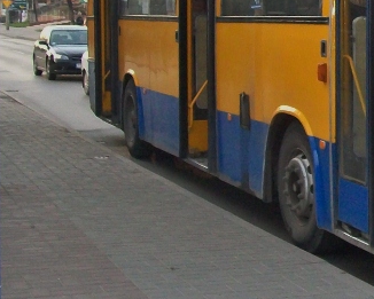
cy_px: 51
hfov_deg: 18.9
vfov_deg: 15.7
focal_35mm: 97
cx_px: 423
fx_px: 1074
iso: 160
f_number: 2.7
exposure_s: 1/60
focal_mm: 6
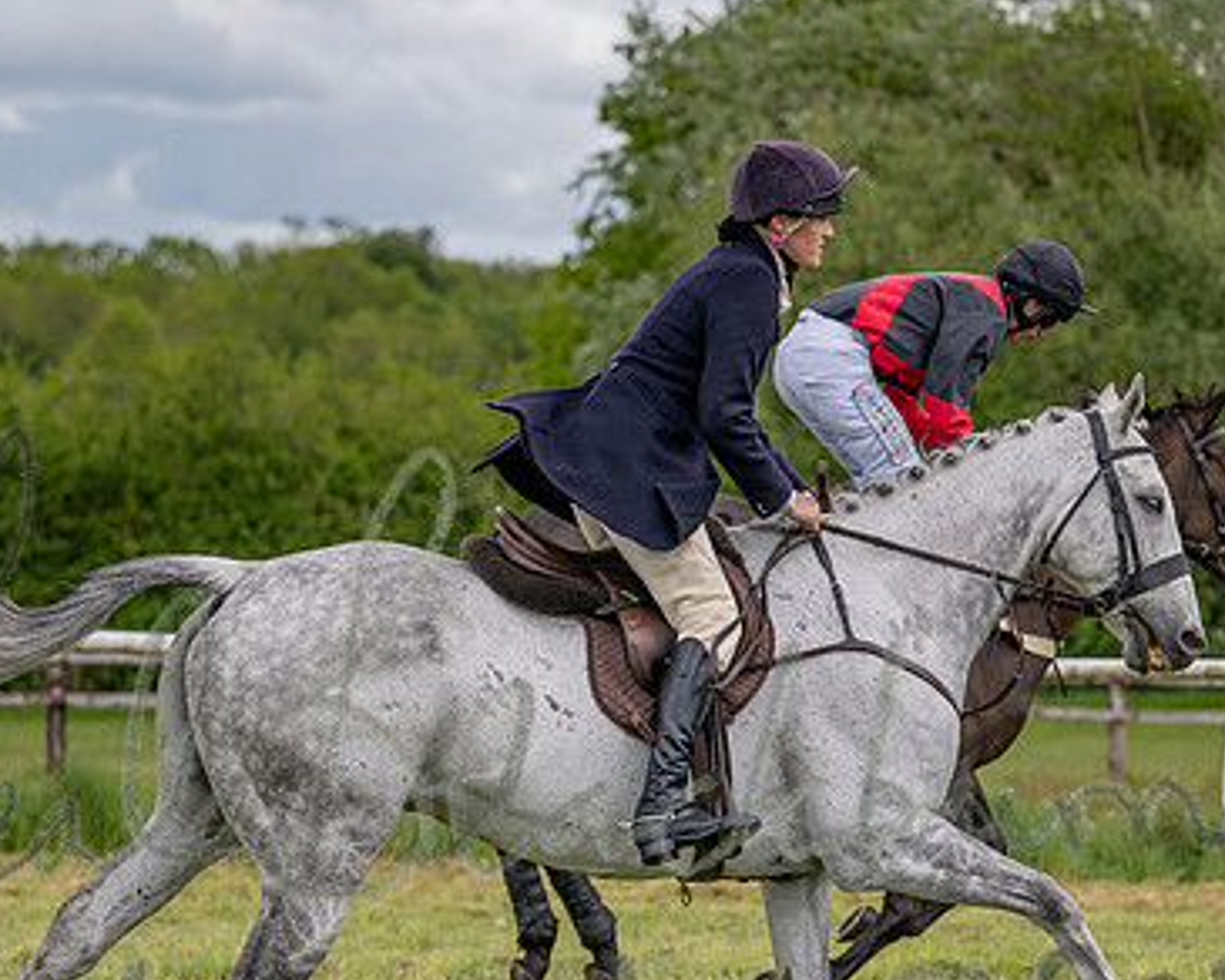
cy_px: 681
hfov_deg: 13.2
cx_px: 643
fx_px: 5293
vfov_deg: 10.6
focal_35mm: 146
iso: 200
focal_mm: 84
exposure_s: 1/2000
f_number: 2.8
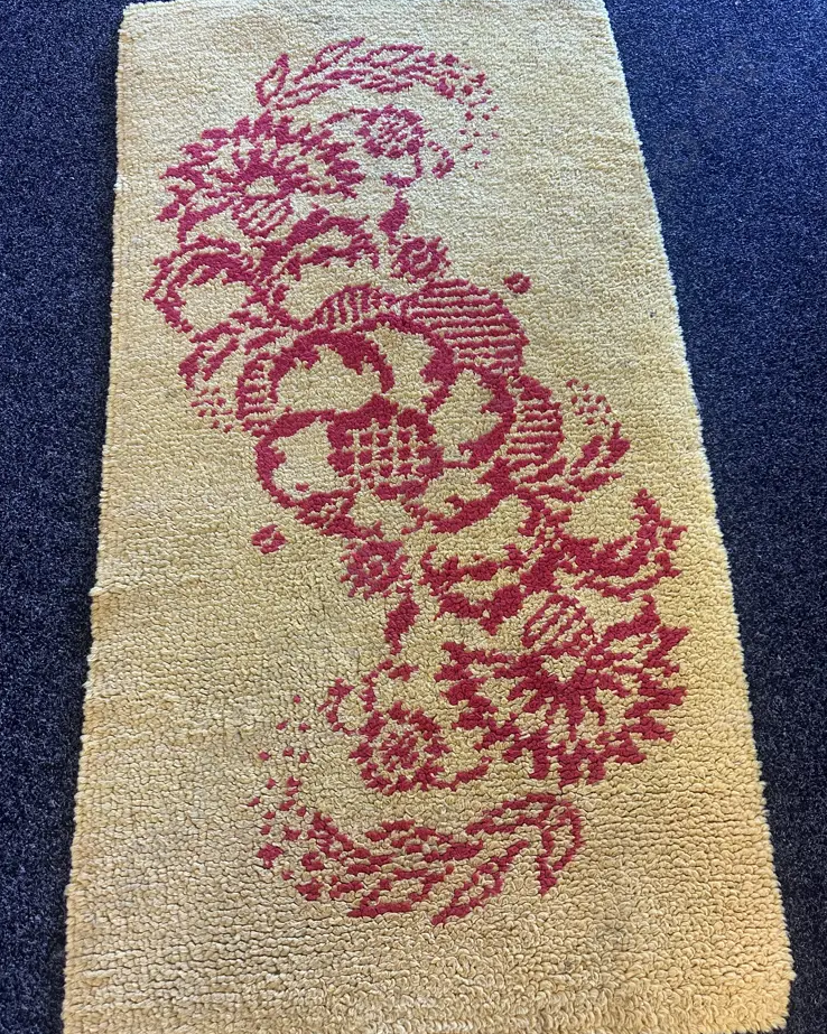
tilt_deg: -71.8
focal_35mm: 26
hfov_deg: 54.9
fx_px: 796
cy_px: 507
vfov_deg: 66.0
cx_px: 410
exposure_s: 1/50
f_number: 1.78
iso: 200
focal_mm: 6.86
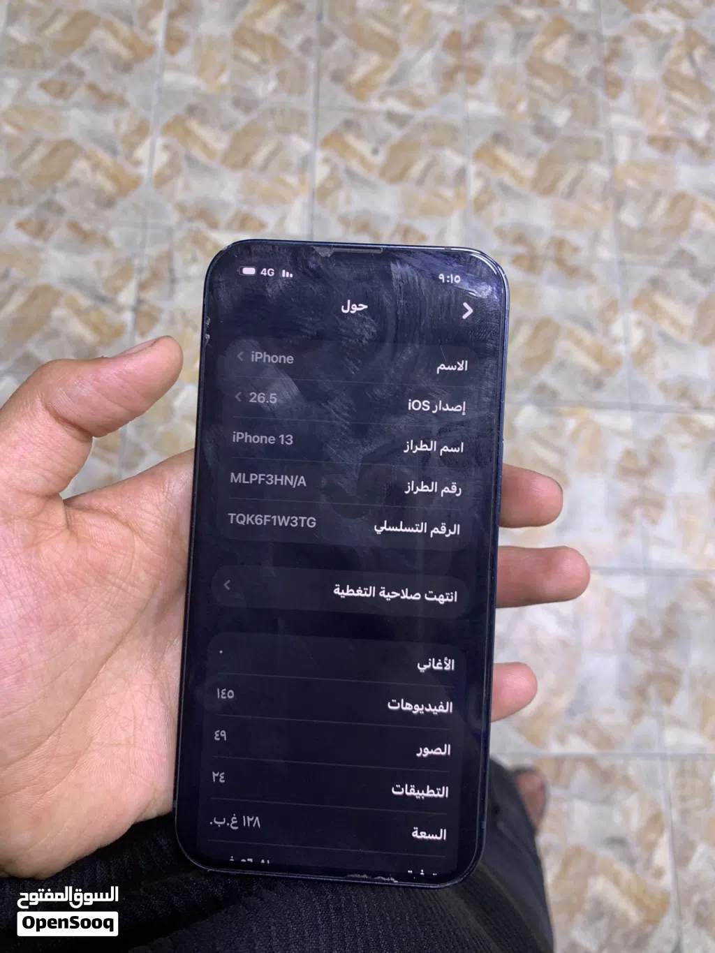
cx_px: 358
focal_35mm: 26
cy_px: 476
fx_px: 716
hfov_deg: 53.1
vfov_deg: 67.3
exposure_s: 1/50
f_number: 1.8
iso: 125
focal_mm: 4.25
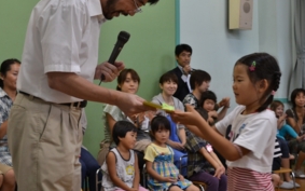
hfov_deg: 32.6
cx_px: 145
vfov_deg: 20.6
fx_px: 521
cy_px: 58
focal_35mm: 63
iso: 400
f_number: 4.5
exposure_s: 1/30
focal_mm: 29
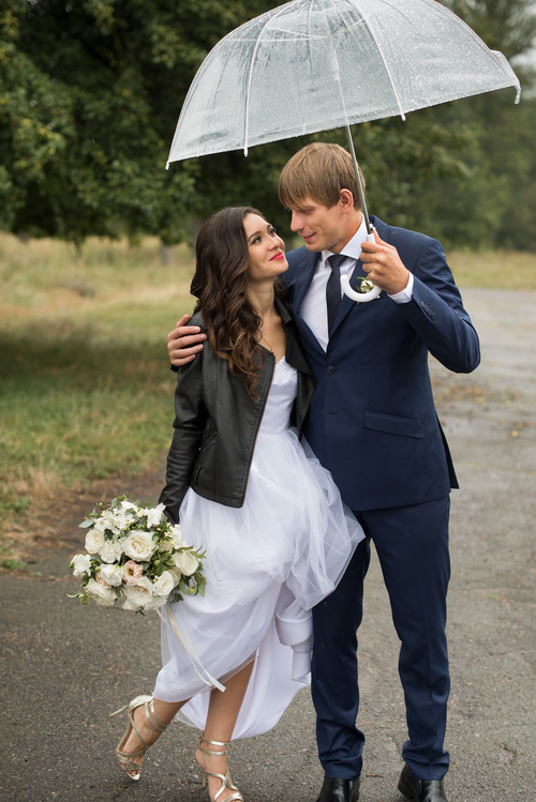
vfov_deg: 33.9
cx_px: 310
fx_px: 1316
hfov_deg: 23.0
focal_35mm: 59
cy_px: 382
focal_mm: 50
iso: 250
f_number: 2.5
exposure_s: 1/640
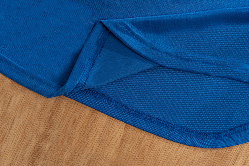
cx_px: 124
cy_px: 83
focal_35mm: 55
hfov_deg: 36.3
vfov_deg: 24.6
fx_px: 380
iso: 100
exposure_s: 1/125
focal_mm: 55
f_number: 9
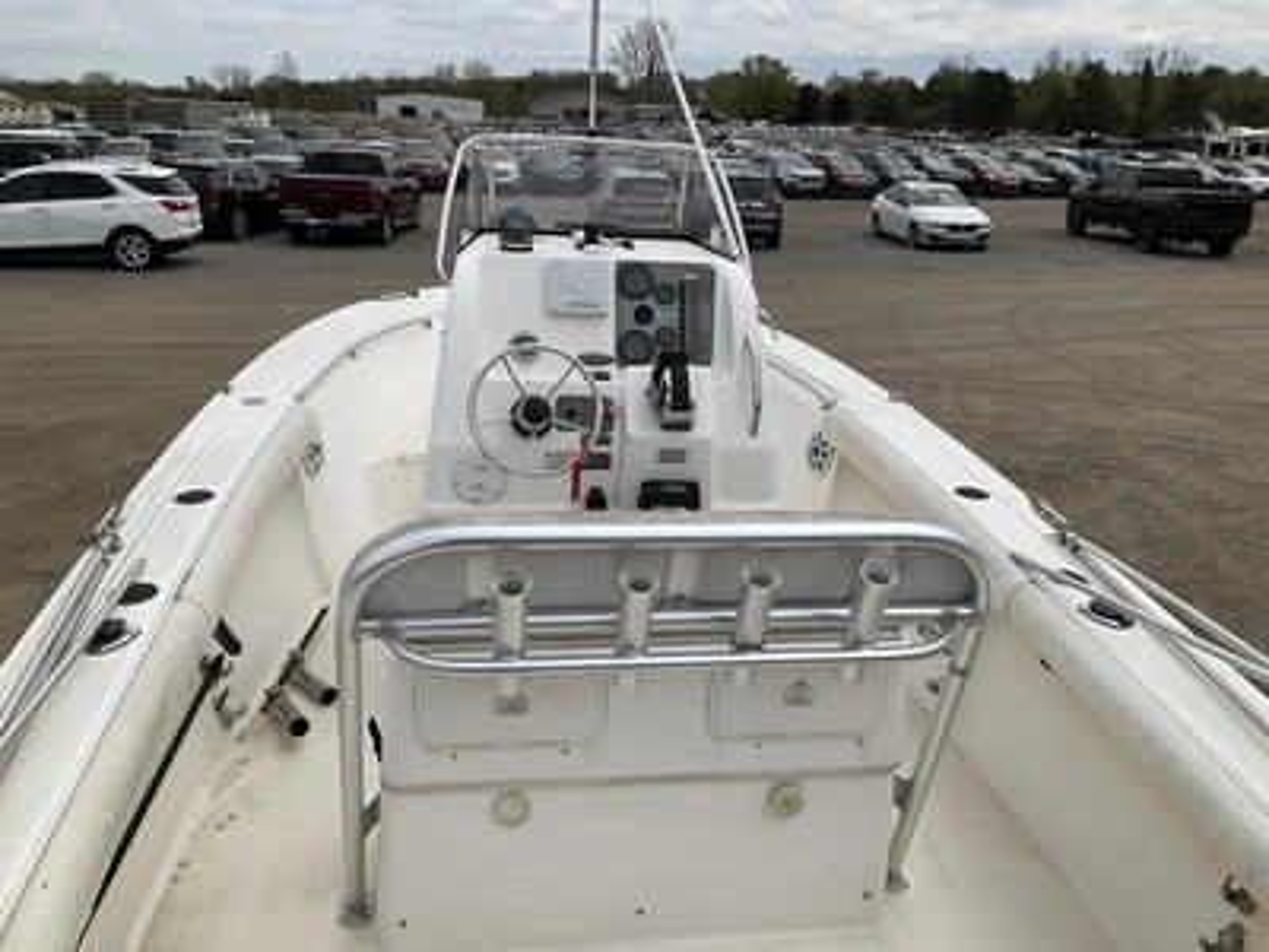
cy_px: 476
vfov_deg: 48.2
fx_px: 1063
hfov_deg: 61.7
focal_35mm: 29
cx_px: 634
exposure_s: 1/3125
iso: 25
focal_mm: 3
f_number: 1.8
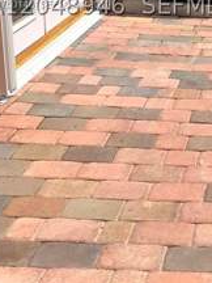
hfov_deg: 16.5
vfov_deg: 22.7
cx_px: 296
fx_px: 678
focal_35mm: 83
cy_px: 5
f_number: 1.8
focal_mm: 4
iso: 25
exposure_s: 1/2433
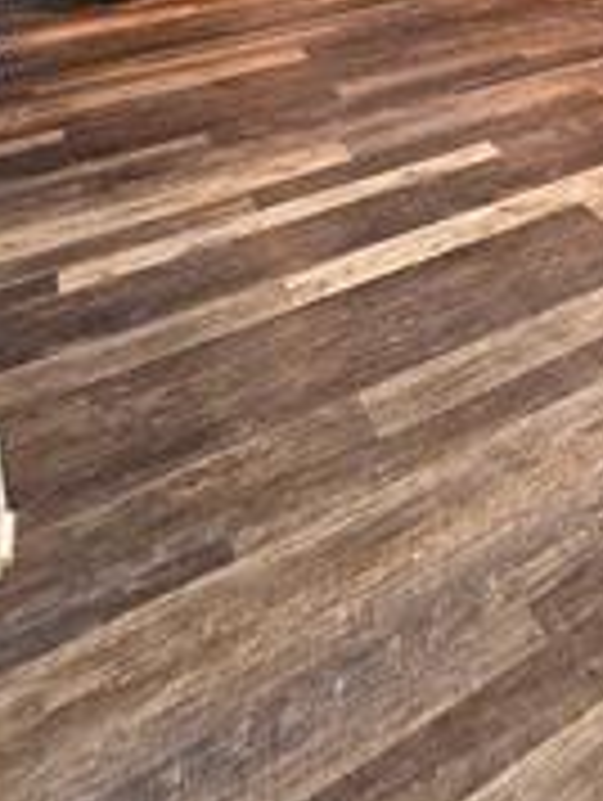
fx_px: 811
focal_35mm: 35
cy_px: -122
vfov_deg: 40.2
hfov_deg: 37.2
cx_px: 580
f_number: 2.2
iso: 320
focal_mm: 2.2
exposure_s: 1/30
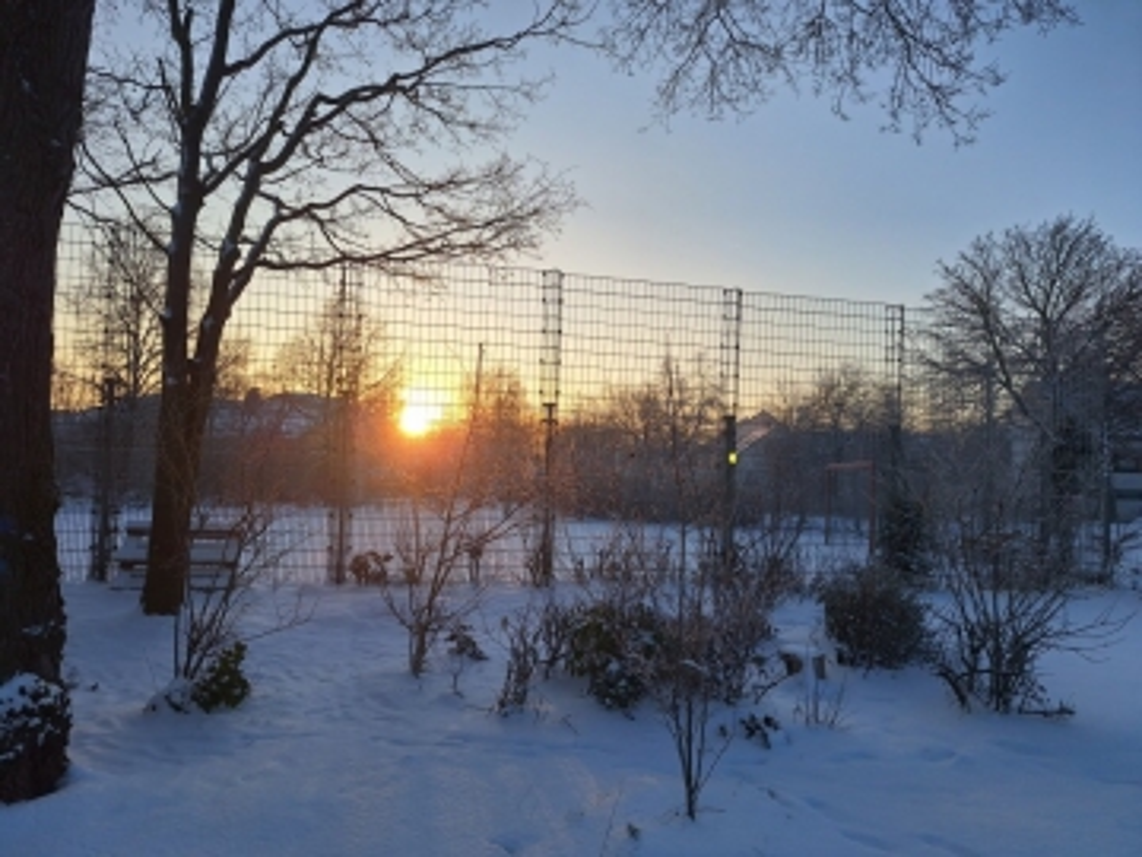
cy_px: 428
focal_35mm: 23
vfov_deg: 58.9
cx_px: 571
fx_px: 759
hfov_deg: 73.9
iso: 40
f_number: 1.8
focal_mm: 5.54
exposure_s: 1/2353
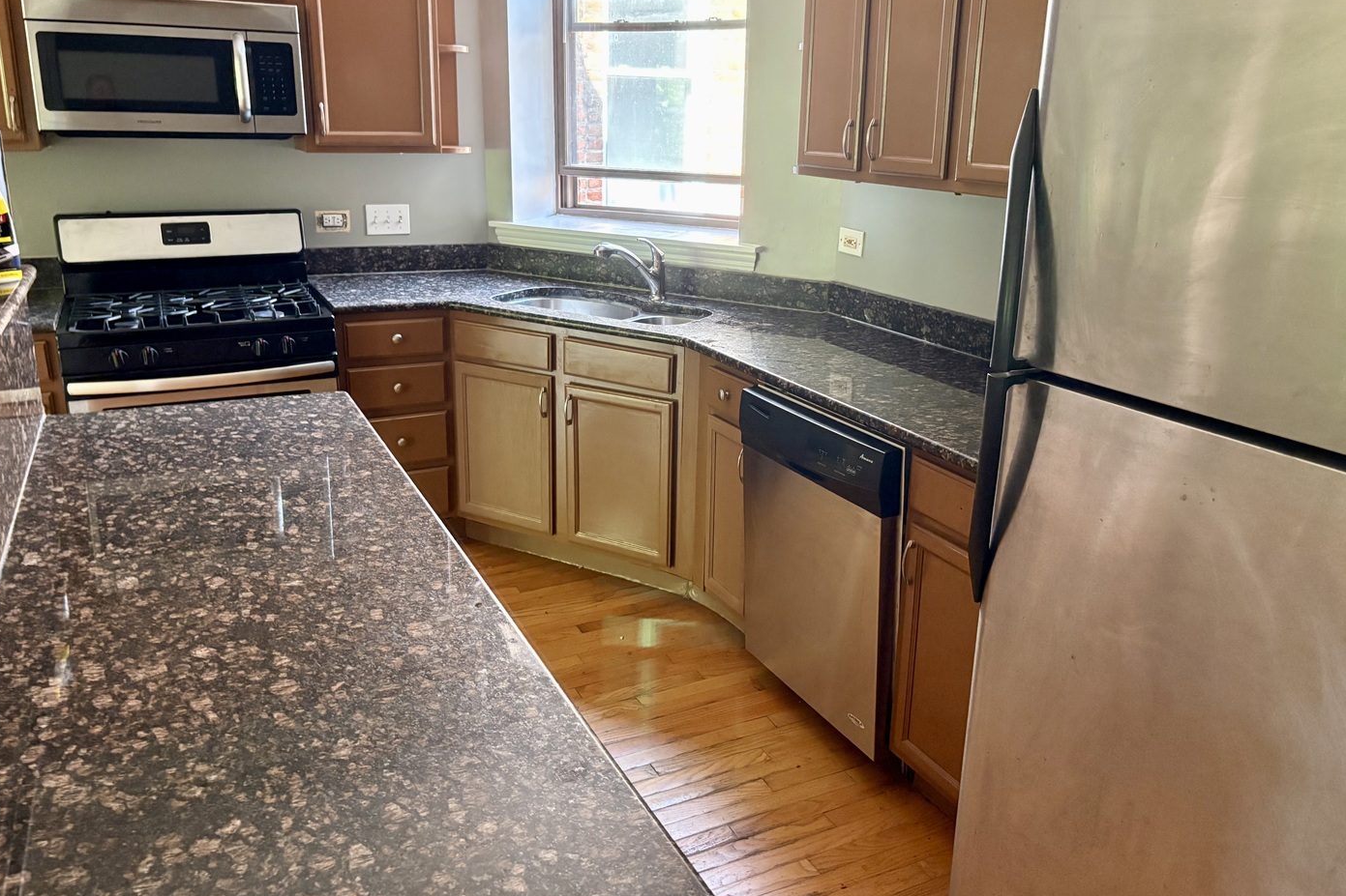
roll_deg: -1.0
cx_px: 682
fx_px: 1047
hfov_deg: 65.5
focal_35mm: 28
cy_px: 420
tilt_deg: -15.9
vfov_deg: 46.4
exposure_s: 1/49
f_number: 1.6
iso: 500
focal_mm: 5.96
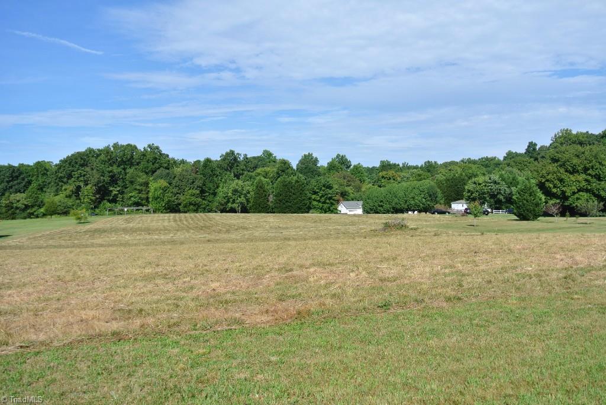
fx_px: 539
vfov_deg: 41.2
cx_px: 303
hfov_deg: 58.7
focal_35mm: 32
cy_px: 202
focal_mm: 12.2
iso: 100
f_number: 4.5
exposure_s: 1/640
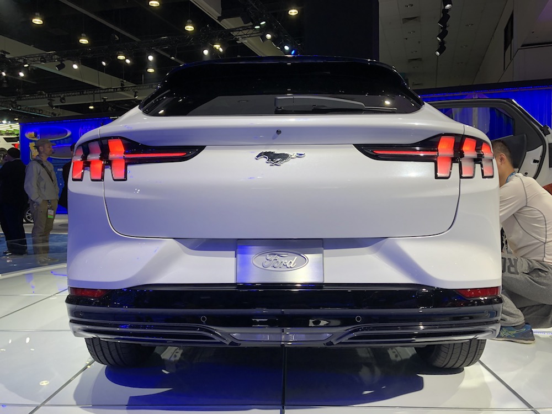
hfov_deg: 63.4
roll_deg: +1.7
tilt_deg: -1.1
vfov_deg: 49.7
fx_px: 446
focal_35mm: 28
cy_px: 207
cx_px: 276
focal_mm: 3.99
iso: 40
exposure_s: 1/120
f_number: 1.8
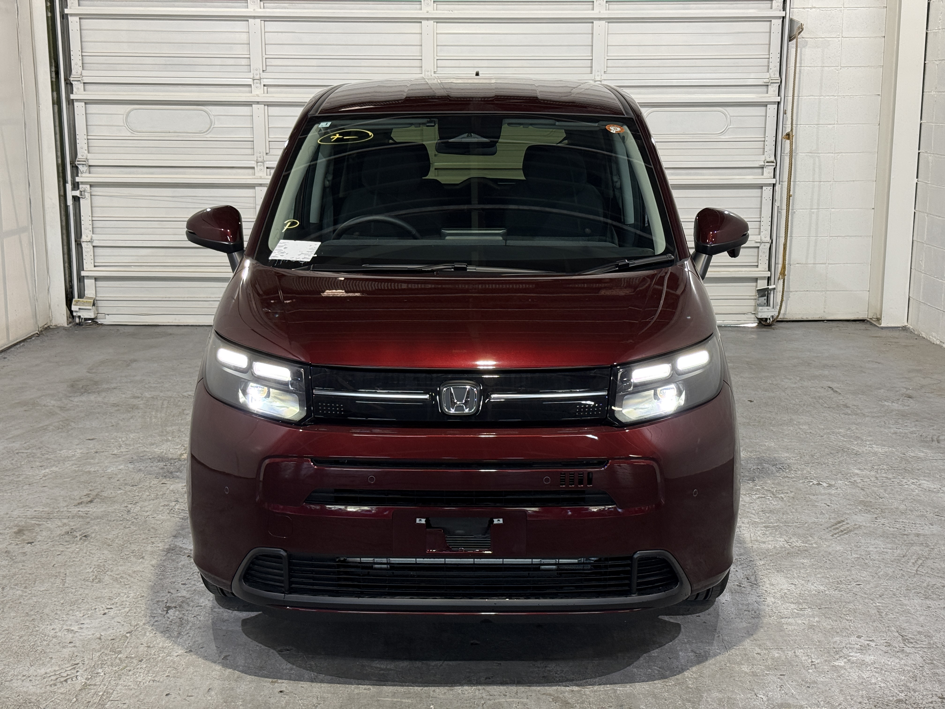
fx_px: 1310
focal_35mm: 48
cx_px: 472
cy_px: 354
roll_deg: -0.7
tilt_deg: -11.5
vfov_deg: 30.3
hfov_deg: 39.7
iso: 160
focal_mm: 6.76
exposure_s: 1/60
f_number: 1.78
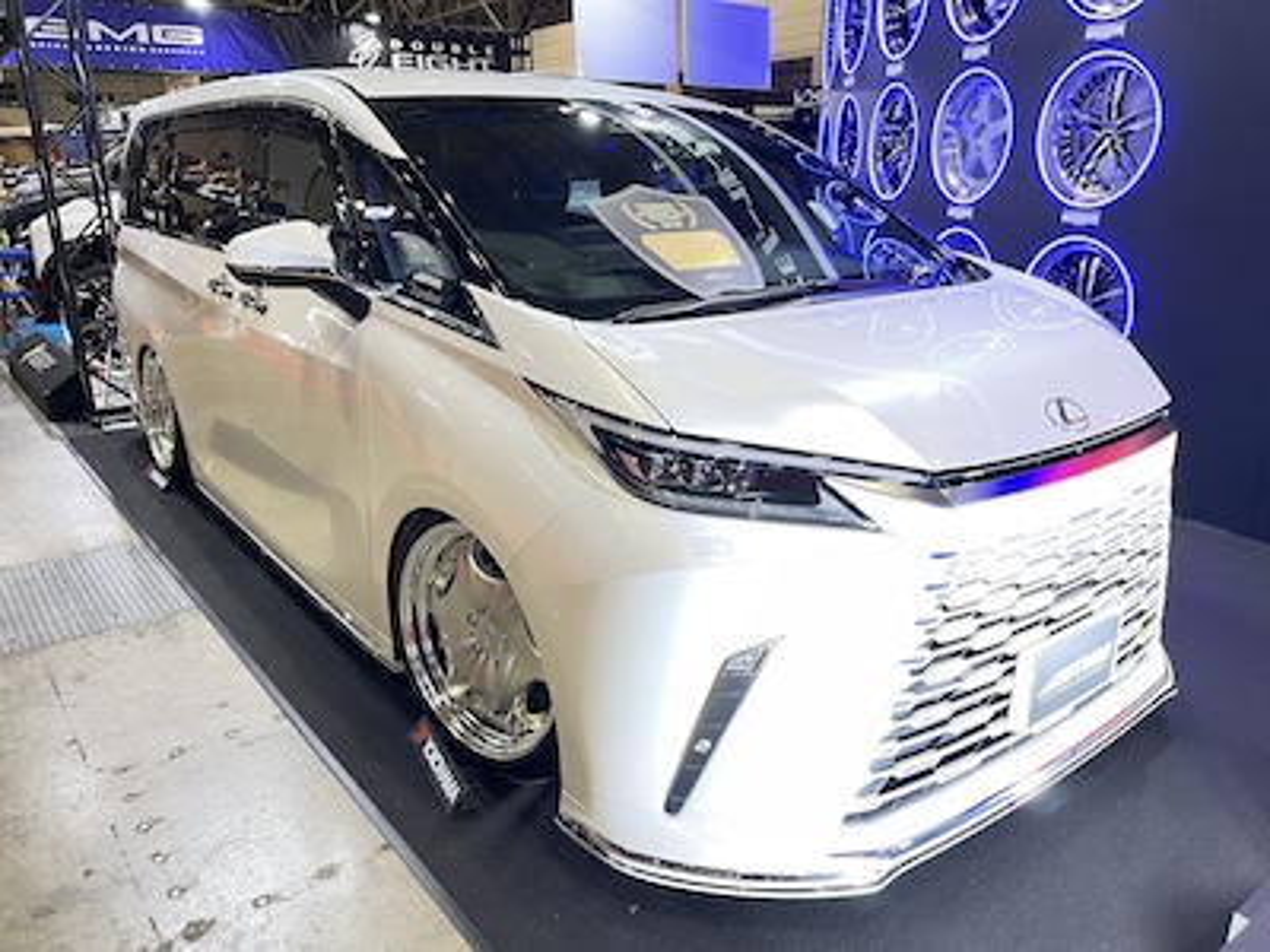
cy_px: 476
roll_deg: +0.2
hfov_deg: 69.4
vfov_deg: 54.9
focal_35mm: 25
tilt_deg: -19.1
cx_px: 635
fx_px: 917
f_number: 1.6
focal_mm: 5.1
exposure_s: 1/50
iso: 100
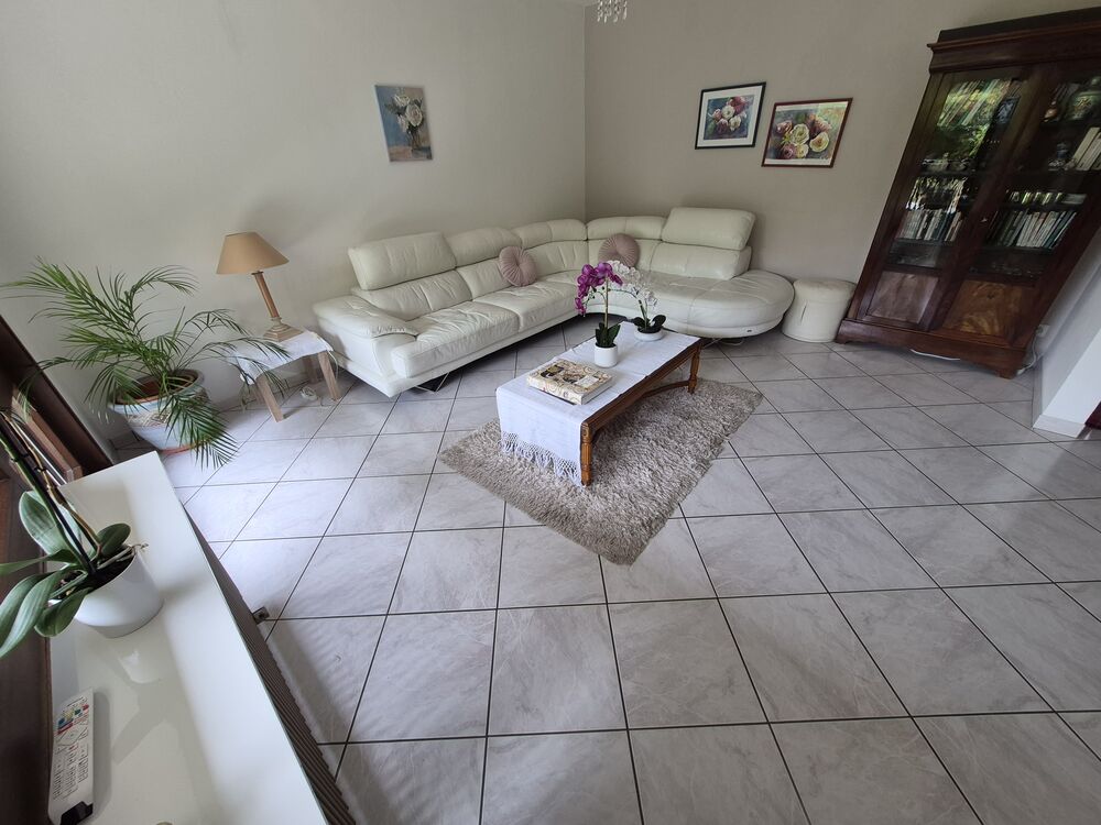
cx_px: 550
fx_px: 413
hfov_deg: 106.2
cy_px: 412
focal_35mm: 13
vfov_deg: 89.9
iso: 64
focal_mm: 1.74
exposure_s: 1/50
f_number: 2.2
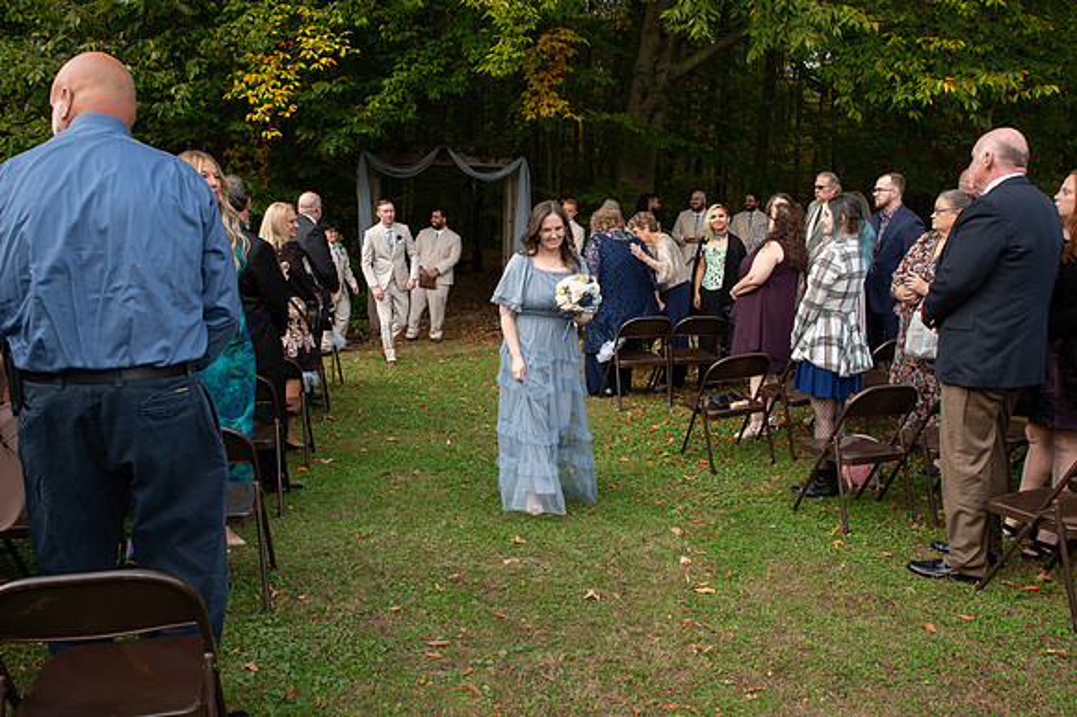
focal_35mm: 28
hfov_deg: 66.0
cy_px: 347
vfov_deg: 46.7
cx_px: 555
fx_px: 830
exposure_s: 1/200
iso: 400
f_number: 6.3
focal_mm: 24
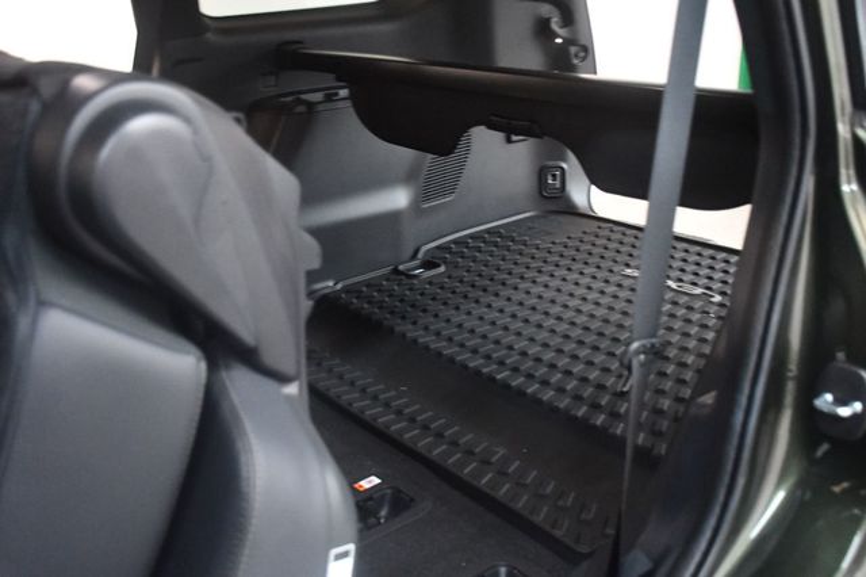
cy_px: 288
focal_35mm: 39
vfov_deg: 34.2
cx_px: 433
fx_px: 938
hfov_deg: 49.6
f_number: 3.8
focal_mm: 26
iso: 6400
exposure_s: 1/60
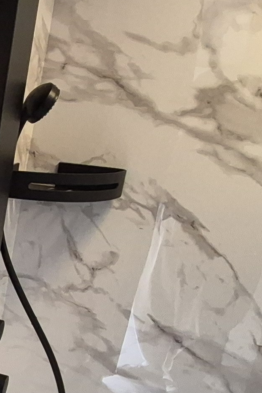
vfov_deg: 33.0
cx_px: -190
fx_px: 633
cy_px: 339
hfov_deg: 18.8
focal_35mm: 58
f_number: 2.2
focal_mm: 1.74
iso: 1000
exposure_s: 1/60
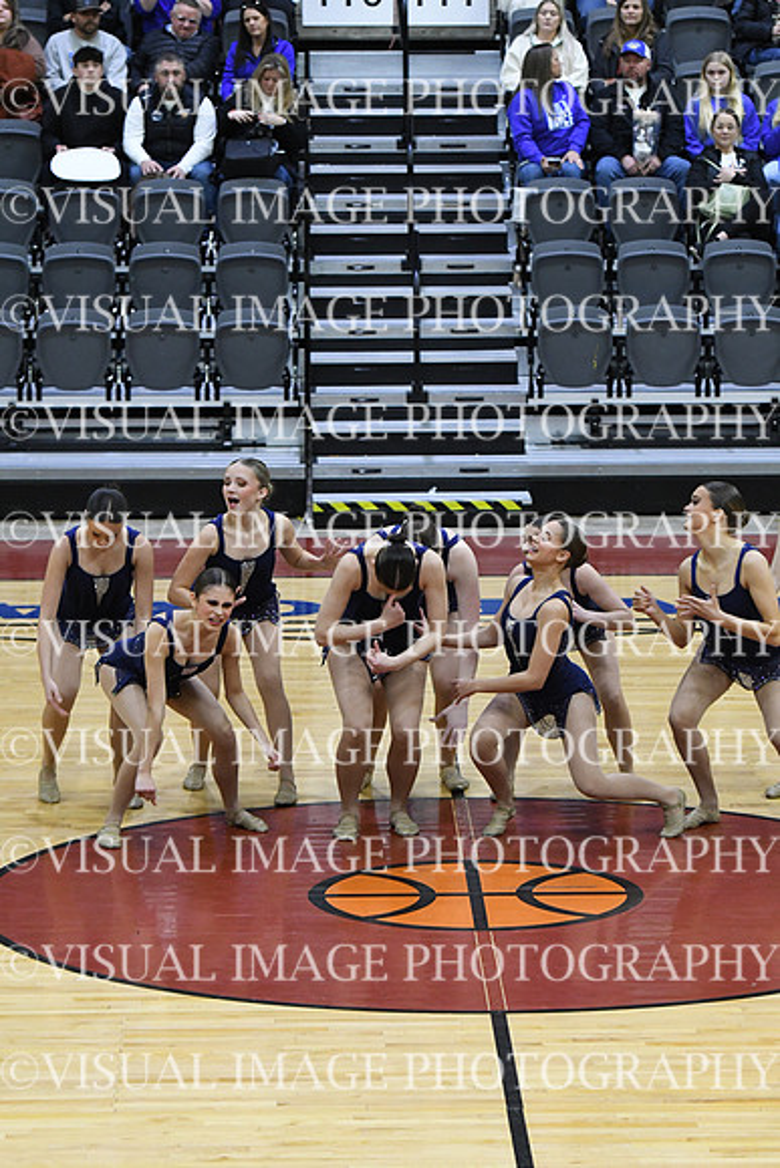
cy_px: 584
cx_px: 390
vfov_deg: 13.4
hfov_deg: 9.0
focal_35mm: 153
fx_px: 4969
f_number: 3.5
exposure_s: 1/400
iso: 4000
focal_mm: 102
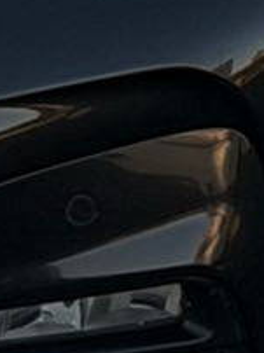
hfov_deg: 3.0
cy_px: -502
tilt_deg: -11.4
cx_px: -133
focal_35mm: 487
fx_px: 4963
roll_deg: -0.2
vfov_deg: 4.0
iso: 80
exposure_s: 1/405
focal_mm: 6.76
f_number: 1.78
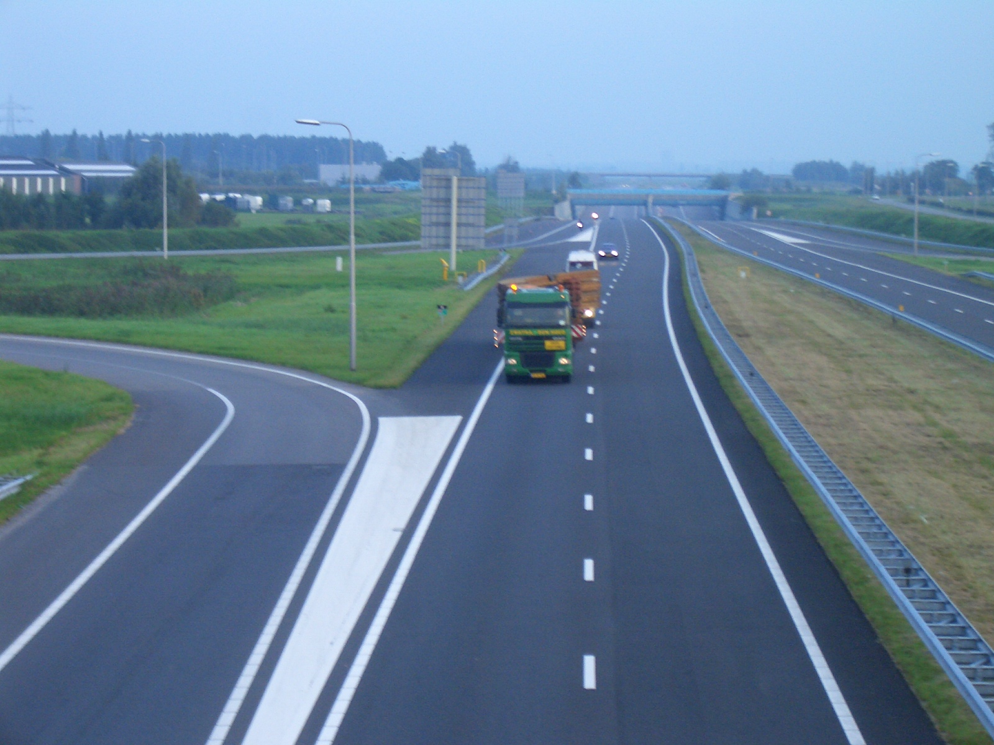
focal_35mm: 105
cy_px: 372
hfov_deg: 18.7
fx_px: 3015
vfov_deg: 14.1
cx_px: 497
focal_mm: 17.4
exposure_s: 1/80
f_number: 4.8
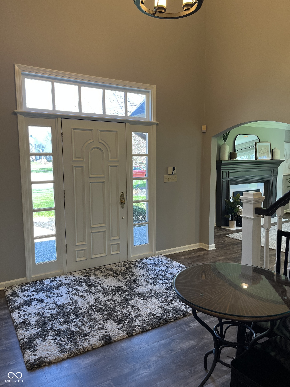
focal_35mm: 26
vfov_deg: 67.3
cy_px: 194
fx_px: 290
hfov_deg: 53.1
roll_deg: +0.2
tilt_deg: -7.5
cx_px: 145
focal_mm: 5.1
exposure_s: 1/120
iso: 125
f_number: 1.6
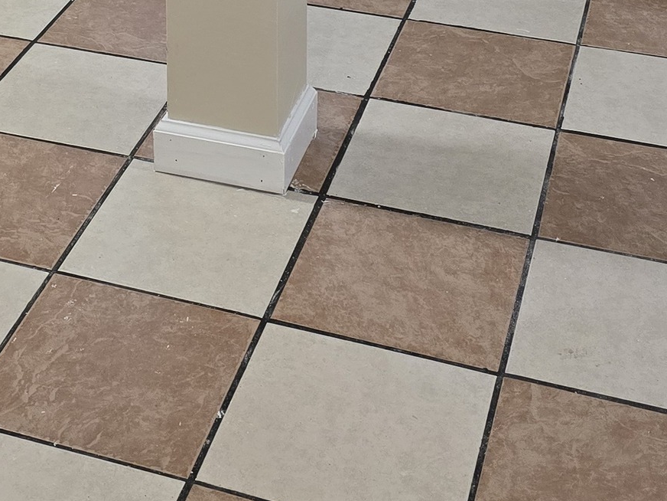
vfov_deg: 16.3
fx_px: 1561
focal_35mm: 81
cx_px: 81
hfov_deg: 23.6
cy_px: -288
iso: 400
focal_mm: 6.3
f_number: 1.7
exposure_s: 1/120
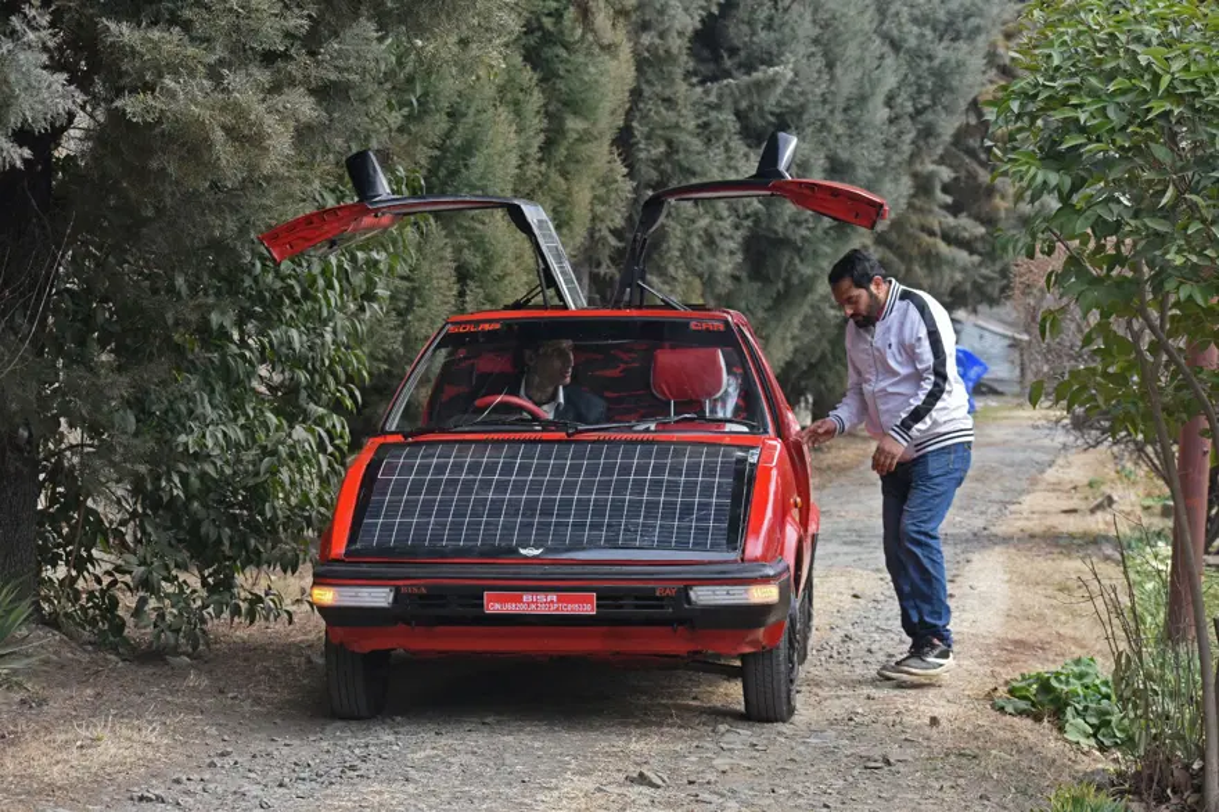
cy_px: 406
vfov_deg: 13.0
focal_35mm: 105
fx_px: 3554
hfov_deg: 19.5
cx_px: 610
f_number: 5.6
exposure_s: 1/500
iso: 500
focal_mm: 70
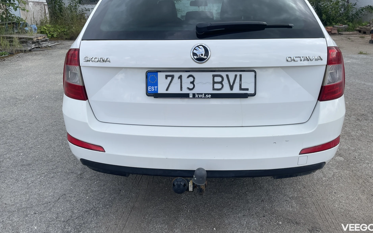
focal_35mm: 27
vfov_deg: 45.7
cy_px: 91
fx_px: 275
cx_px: 187
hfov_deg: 68.4
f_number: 1.6
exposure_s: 1/2049
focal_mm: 5.1
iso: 32
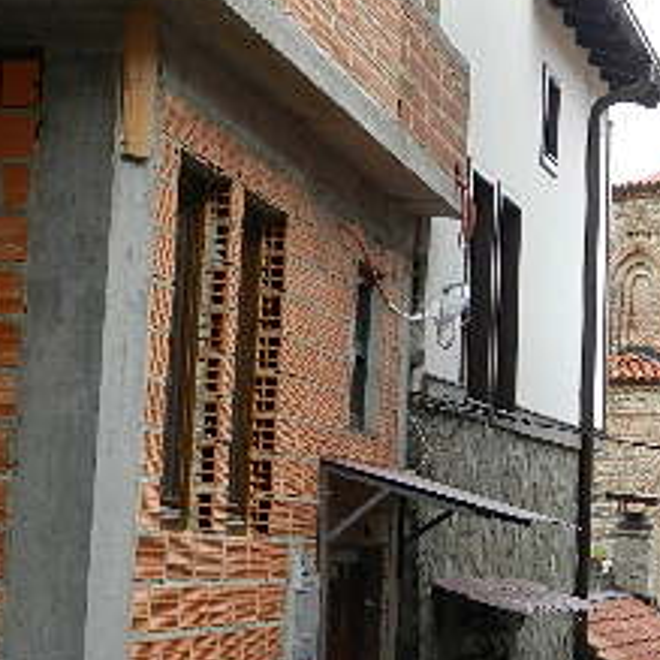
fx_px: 2502
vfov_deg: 14.8
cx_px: 606
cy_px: 24
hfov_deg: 14.9
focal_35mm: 116
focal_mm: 8.2
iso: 160
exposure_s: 1/200
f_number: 4.2
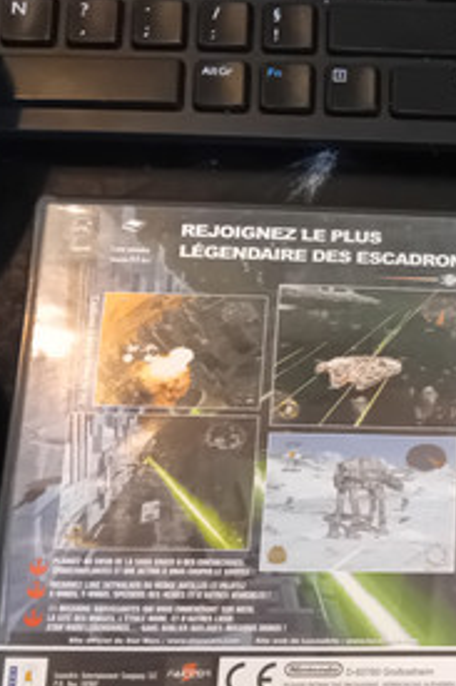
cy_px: 481
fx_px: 1198
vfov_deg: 31.5
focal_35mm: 63
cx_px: 640
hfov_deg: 19.4
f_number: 1.8
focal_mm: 3.88
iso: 4000
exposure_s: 1/14.5
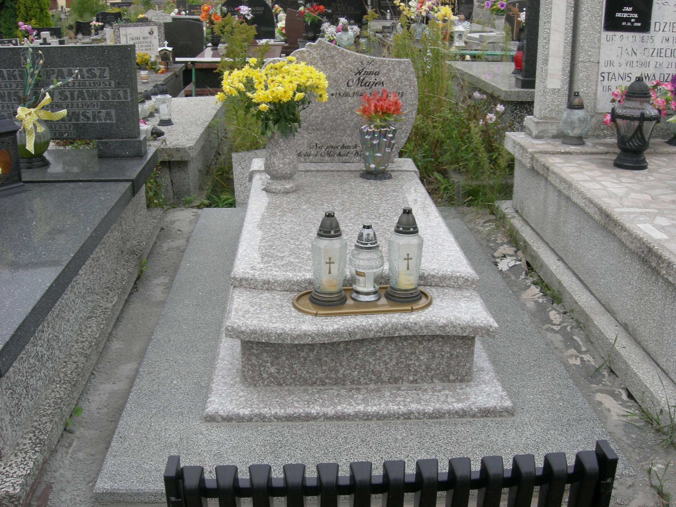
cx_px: 338
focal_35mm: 36
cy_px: 254
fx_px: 703
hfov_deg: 51.4
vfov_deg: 39.7
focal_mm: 7.5
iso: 64
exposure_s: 1/120
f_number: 4.8
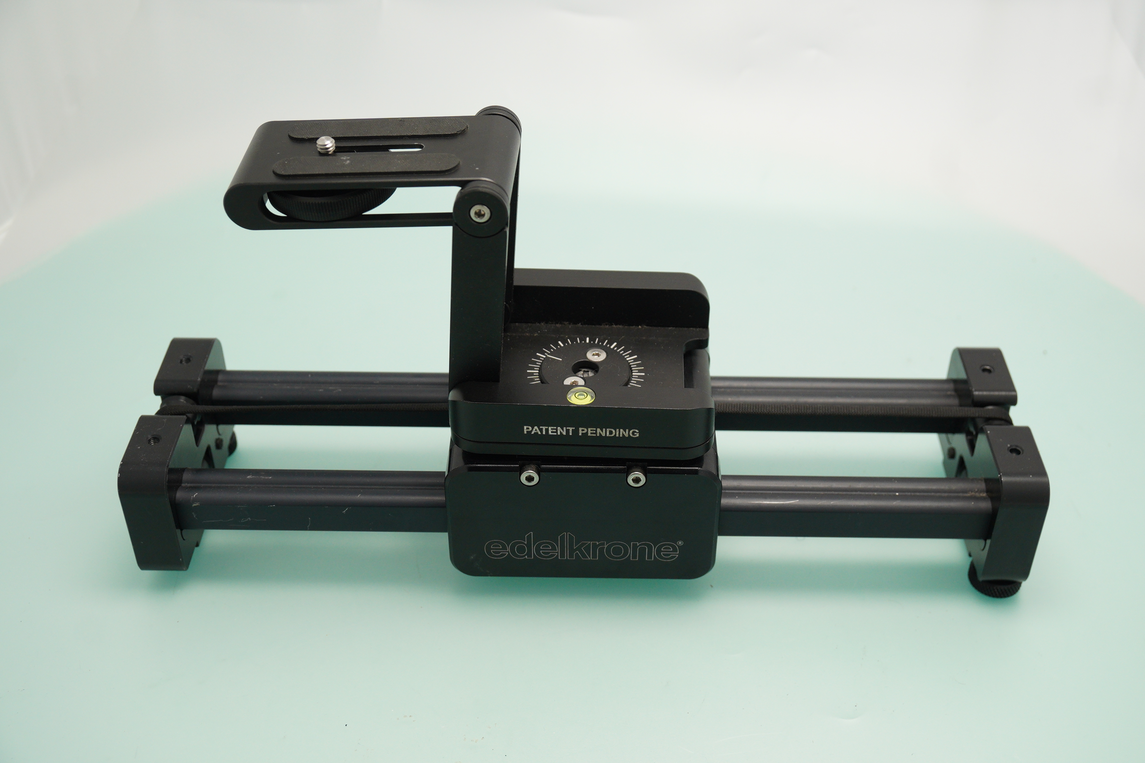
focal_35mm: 42
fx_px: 1336
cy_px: 382
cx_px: 572
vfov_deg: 31.9
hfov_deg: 46.4
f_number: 4.5
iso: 640
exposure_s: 1/160
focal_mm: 28
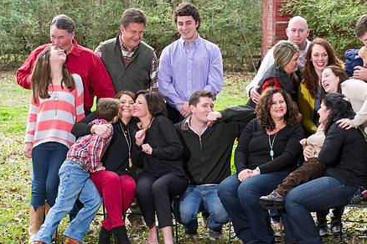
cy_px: 125
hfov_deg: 18.0
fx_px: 1161
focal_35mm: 114
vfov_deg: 12.0
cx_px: 208
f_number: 6.3
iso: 1250
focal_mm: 86
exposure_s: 1/125
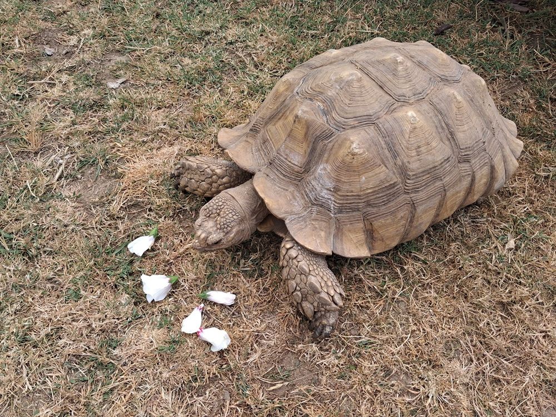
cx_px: 278
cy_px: 208
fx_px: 434
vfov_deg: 51.4
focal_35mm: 27
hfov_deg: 65.3
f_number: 1.8
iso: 20
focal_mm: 4
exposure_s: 1/195
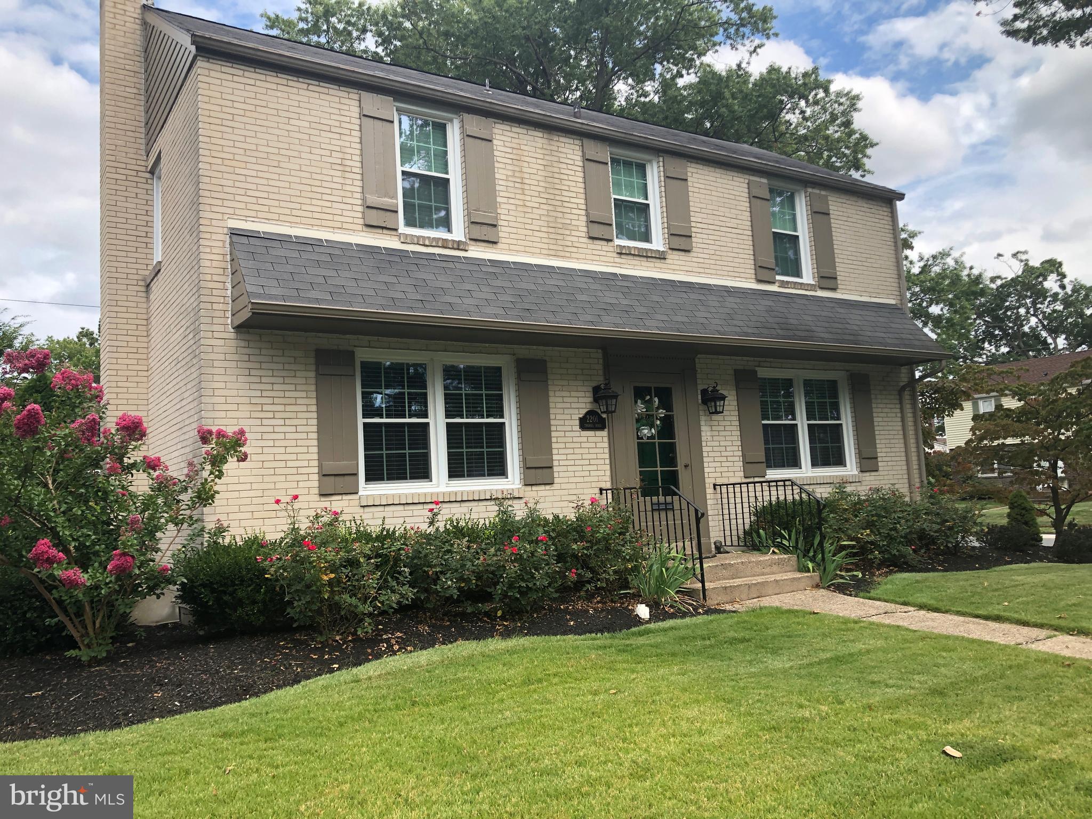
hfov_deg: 63.4
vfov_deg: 49.7
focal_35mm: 28
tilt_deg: +7.3
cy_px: 410
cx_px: 546
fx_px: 883
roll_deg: +3.5
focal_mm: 3.99
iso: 20
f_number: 1.8
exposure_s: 1/827
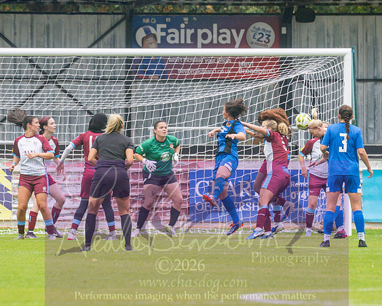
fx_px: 8539
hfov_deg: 2.6
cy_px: 82
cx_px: 236
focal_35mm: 756
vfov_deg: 2.0
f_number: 4
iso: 900
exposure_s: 1/1000
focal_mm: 300
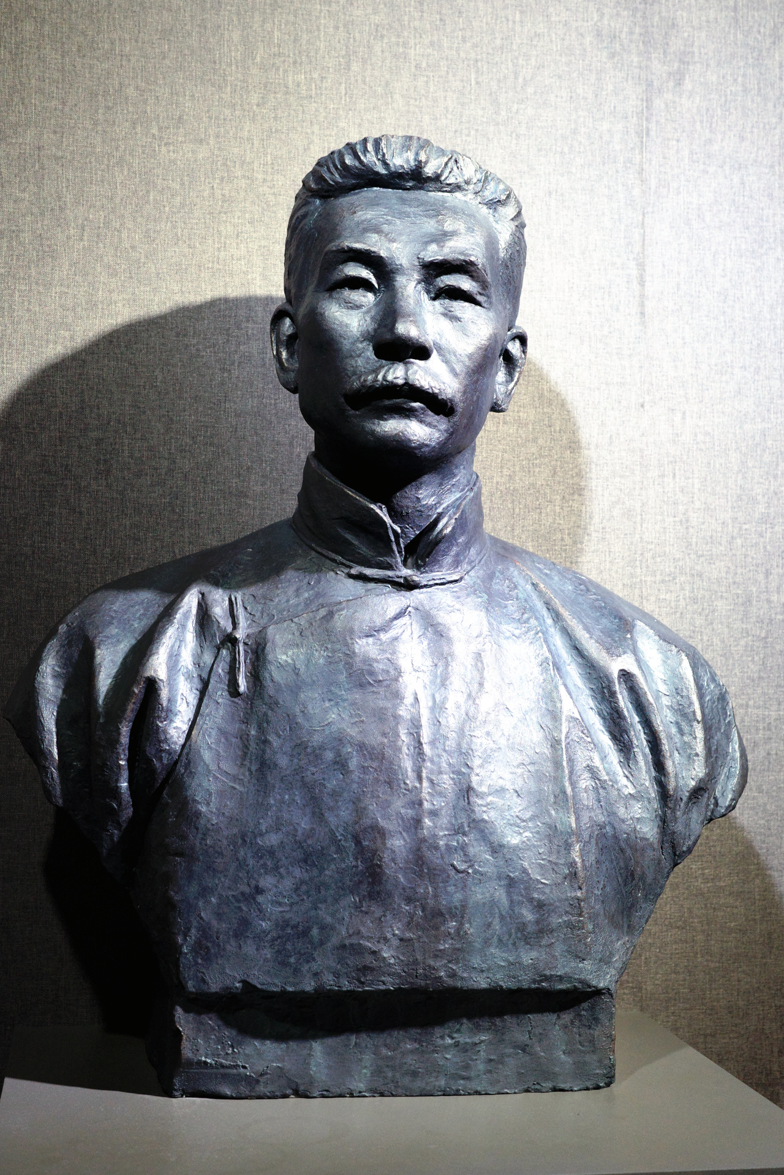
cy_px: 588
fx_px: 1307
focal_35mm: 40
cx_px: 392
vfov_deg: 48.5
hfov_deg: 33.4
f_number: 2.8
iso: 1000
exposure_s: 1/40
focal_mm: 26
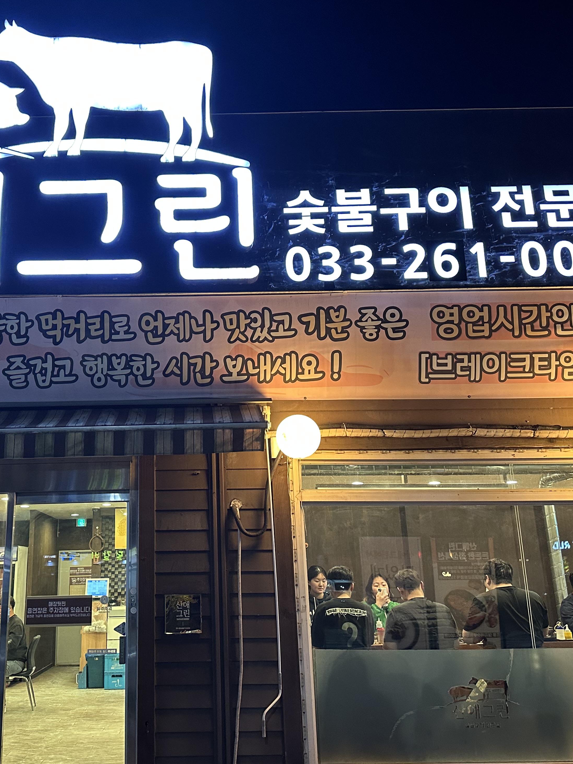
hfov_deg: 42.3
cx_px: 188
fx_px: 728
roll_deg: +1.1
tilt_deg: +14.3
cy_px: 388
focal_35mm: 33
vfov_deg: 55.4
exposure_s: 1/60
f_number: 1.78
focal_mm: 6.86
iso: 400
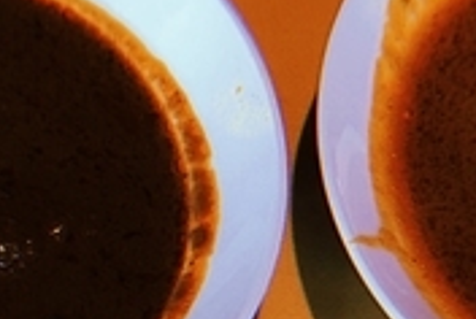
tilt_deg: -66.9
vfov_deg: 6.6
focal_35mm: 198
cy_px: 773
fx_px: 2622
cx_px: 249
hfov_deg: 10.4
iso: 32
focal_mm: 3.99
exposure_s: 1/33
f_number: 1.8
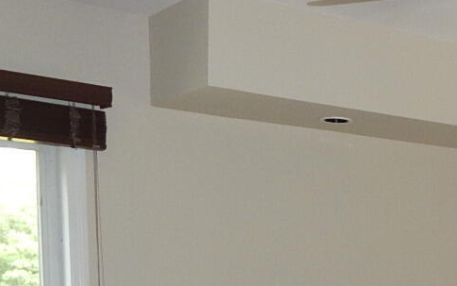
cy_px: 389
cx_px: 514
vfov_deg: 15.9
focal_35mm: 77
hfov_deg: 24.8
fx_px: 959
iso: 200
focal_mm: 4
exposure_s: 1/30
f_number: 3
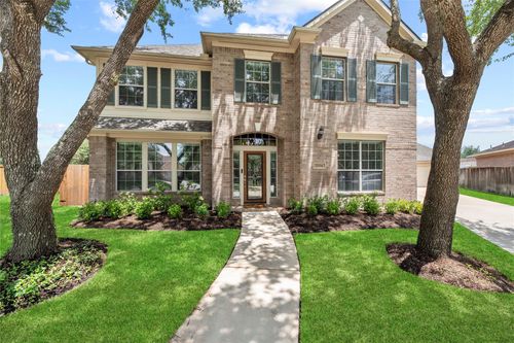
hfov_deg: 104.3
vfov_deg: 81.2
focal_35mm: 14
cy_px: 172
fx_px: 200
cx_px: 257
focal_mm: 14
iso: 100
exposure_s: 1/160
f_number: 8
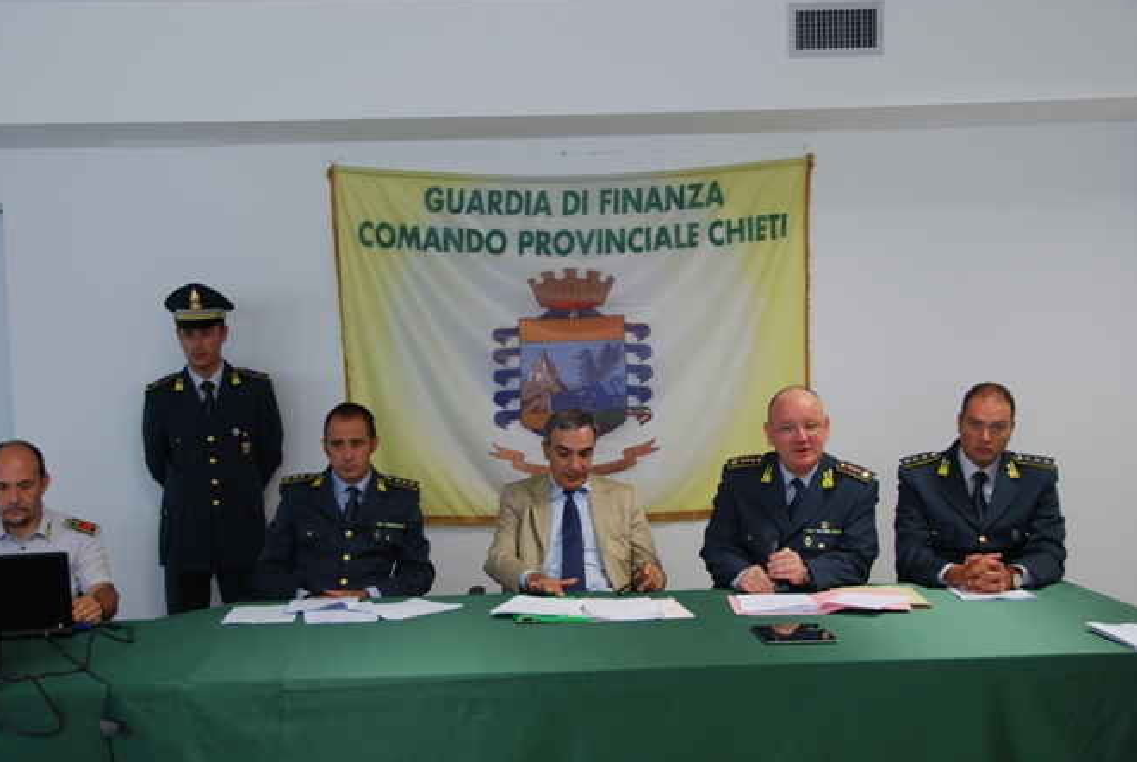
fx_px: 1600
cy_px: 438
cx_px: 486
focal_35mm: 51
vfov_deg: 26.7
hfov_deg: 39.0
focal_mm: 29
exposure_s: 1/25
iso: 200
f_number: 4.2
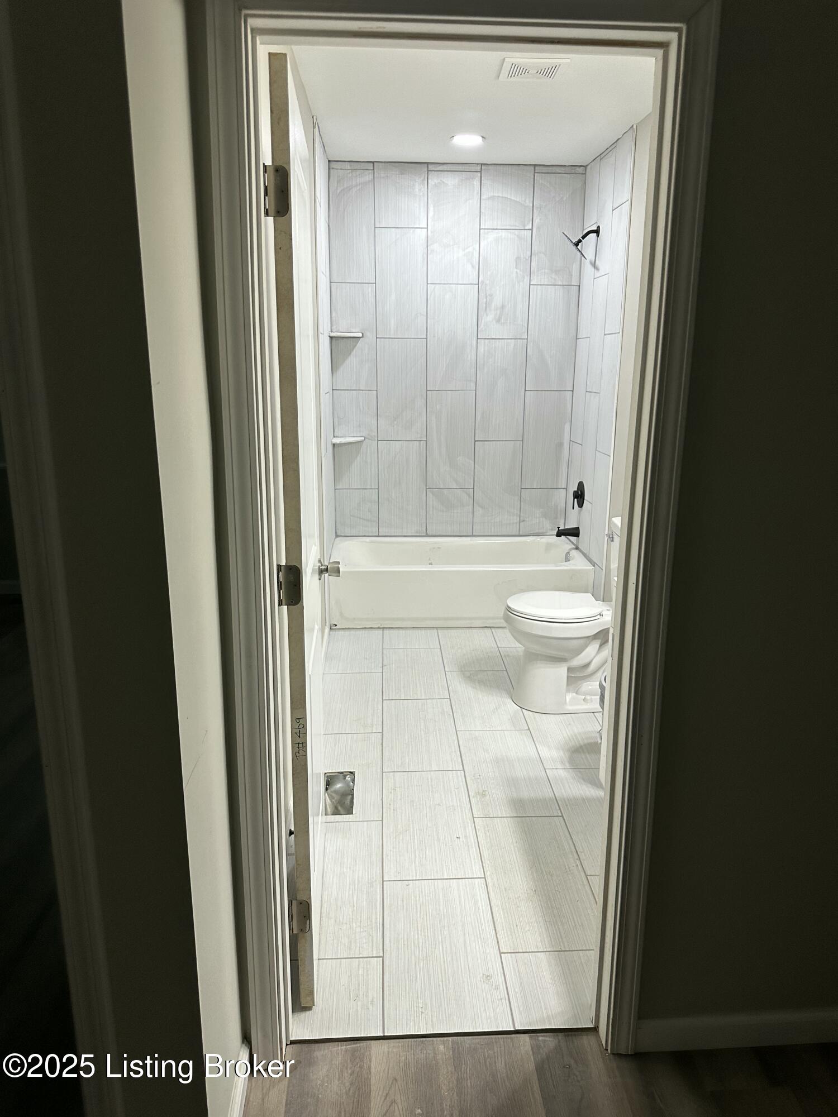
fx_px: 775
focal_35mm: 24
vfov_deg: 71.6
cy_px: 558
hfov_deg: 56.8
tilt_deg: -13.3
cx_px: 419
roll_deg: -0.8
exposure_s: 1/120
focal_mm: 6.86
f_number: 1.78
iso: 200
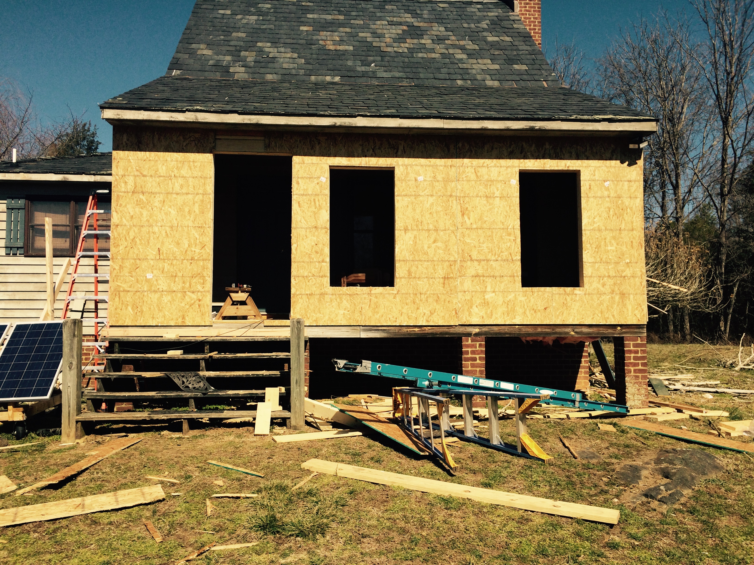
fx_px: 632
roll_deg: +0.4
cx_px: 377
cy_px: 282
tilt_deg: +2.5
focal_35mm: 29
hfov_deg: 61.7
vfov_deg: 48.2
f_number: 2.2
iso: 32
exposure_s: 1/2933
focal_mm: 4.15
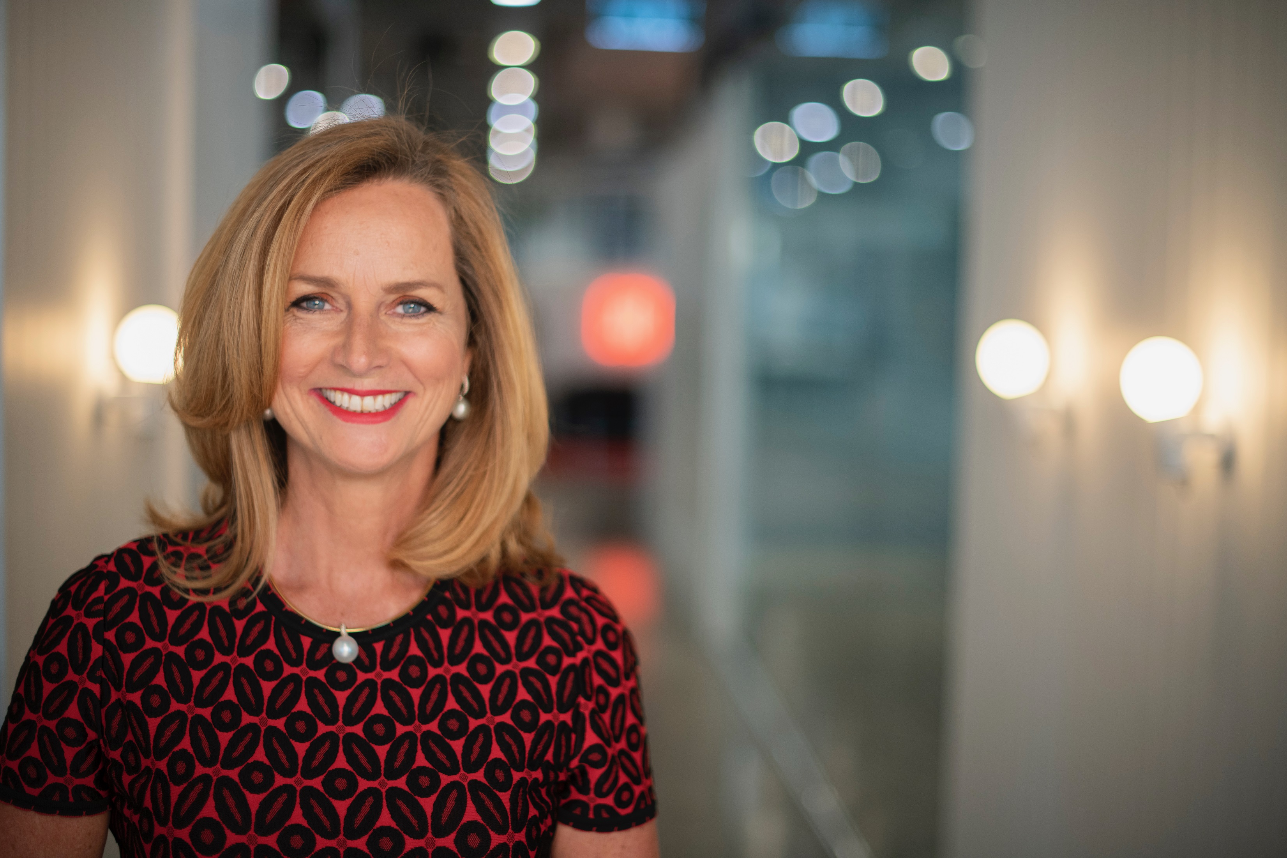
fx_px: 1787
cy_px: 429
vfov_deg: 27.0
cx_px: 644
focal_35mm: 50
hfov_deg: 39.6
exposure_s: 1/320
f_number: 1.4
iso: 320
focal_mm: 50
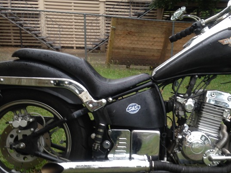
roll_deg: -3.1
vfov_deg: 29.5
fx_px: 327
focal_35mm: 49
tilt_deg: -16.0
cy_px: 115
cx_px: 144
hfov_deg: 38.7
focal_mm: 4.12
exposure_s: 1/24
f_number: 2.4
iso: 50
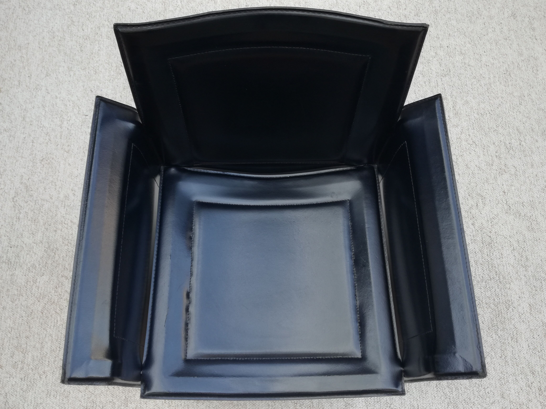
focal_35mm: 27
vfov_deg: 51.4
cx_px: 273
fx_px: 426
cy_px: 204
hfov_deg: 65.3
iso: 50
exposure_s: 1/179
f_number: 2
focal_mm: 3.79
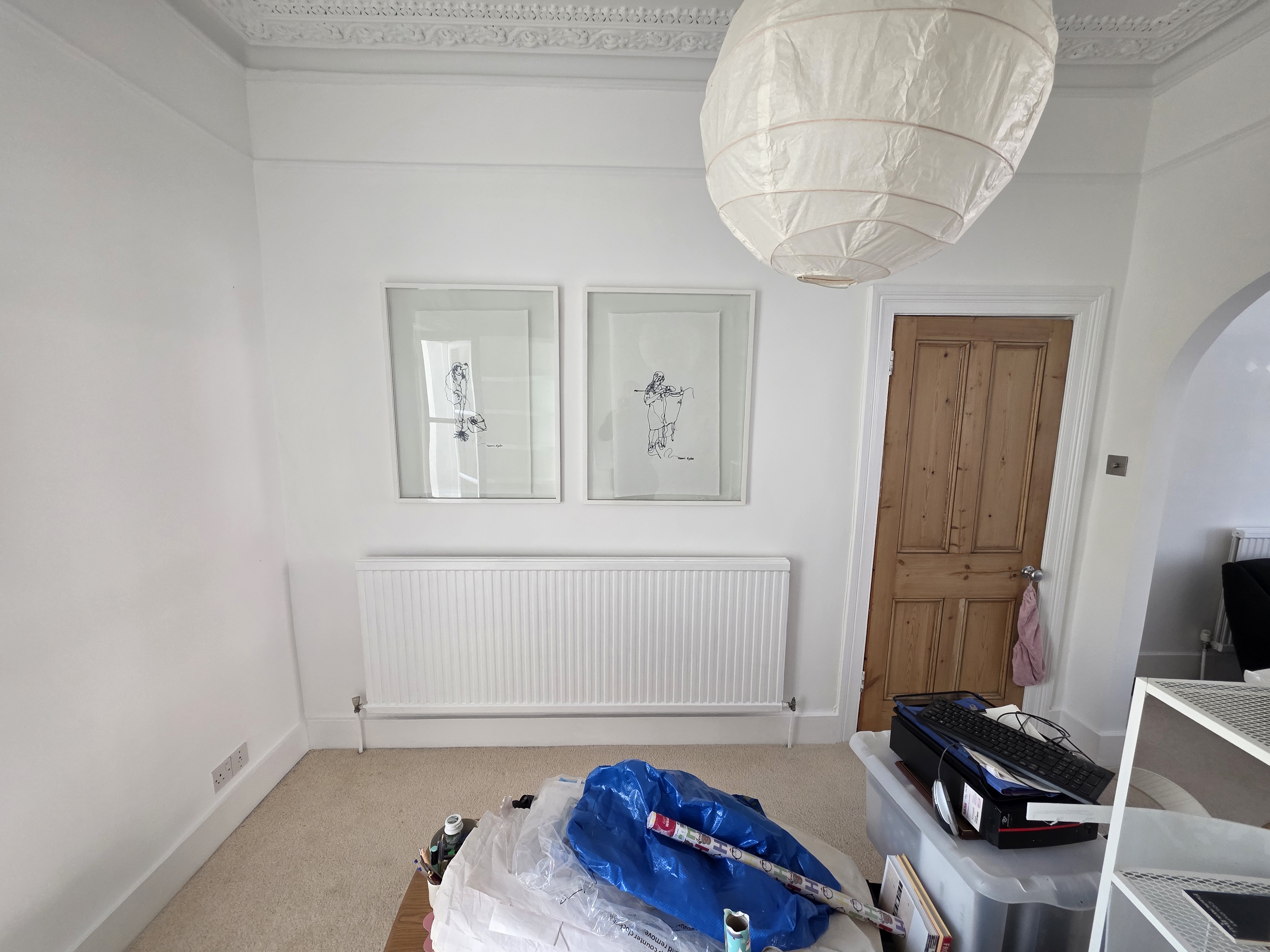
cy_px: 476
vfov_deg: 89.9
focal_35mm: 13
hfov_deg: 106.2
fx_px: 477
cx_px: 635
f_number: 1.9
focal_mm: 2.2
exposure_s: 1/100
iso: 160
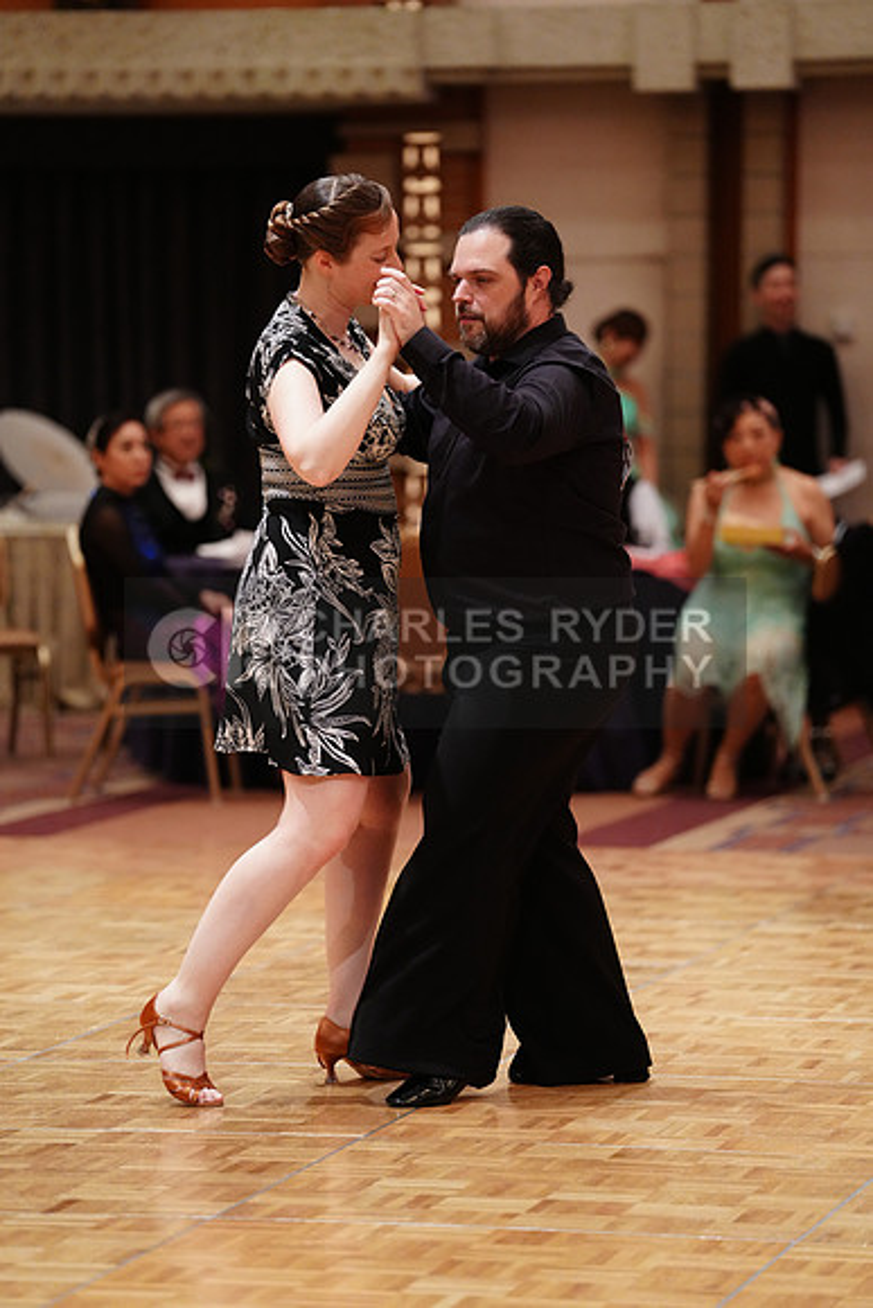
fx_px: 5380
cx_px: 436
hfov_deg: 9.3
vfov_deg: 13.9
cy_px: 654
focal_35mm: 148
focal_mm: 148
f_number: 2.8
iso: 3200
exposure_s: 1/320
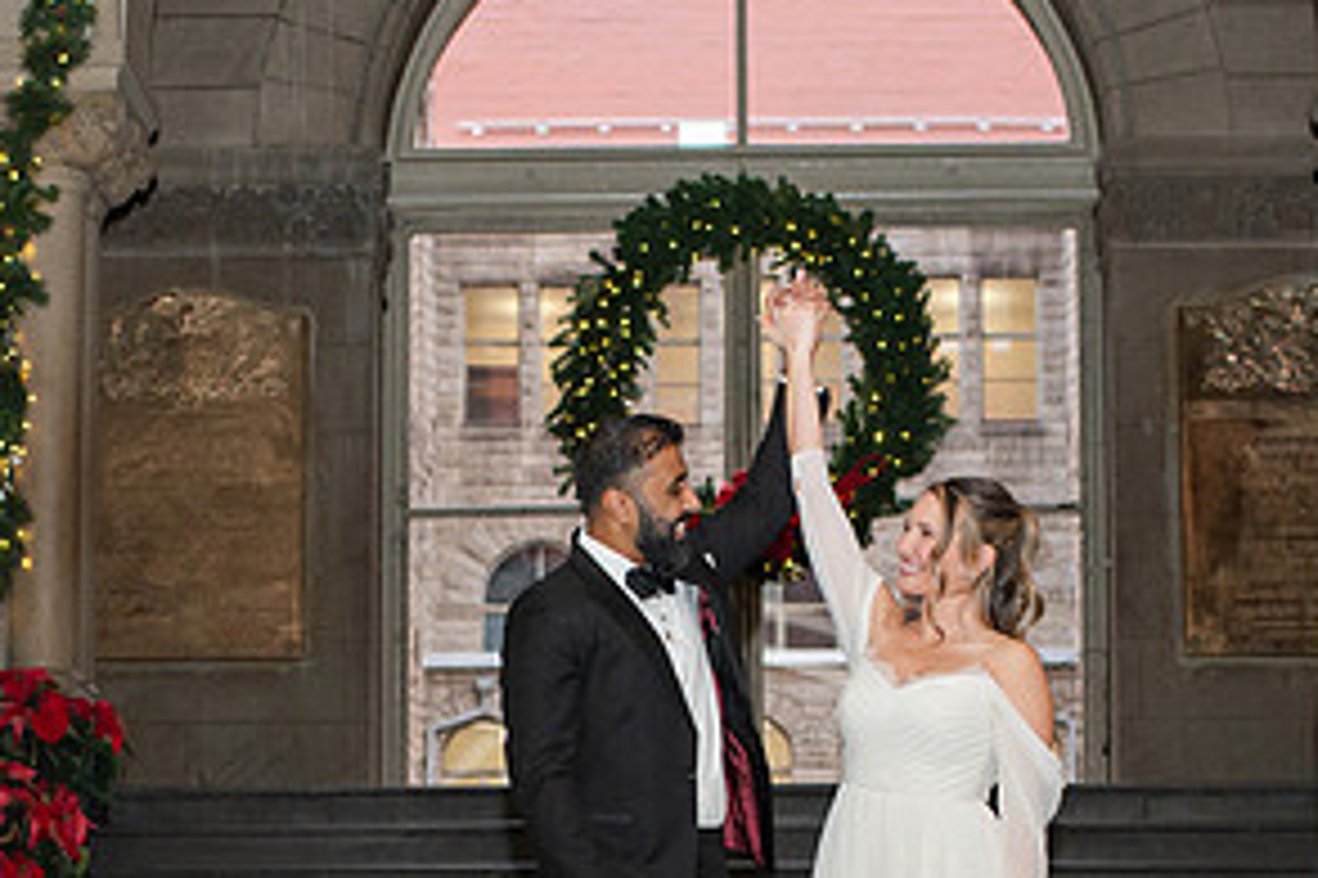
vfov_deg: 13.6
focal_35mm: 98
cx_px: 629
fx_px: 3586
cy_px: 1056
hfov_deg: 20.8
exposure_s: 1/200
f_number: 3.5
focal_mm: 35
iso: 1000
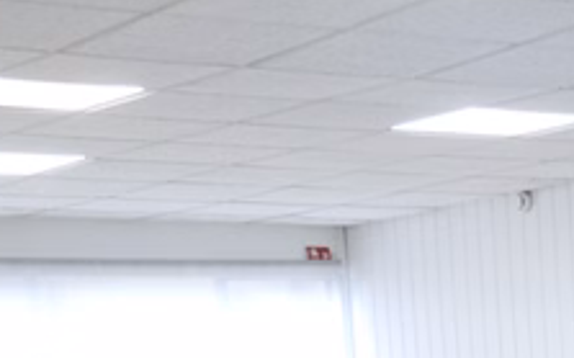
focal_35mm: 152
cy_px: 683
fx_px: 2376
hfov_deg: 13.2
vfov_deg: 8.2
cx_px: 785
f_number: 4.1
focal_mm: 20
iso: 640
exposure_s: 1/60
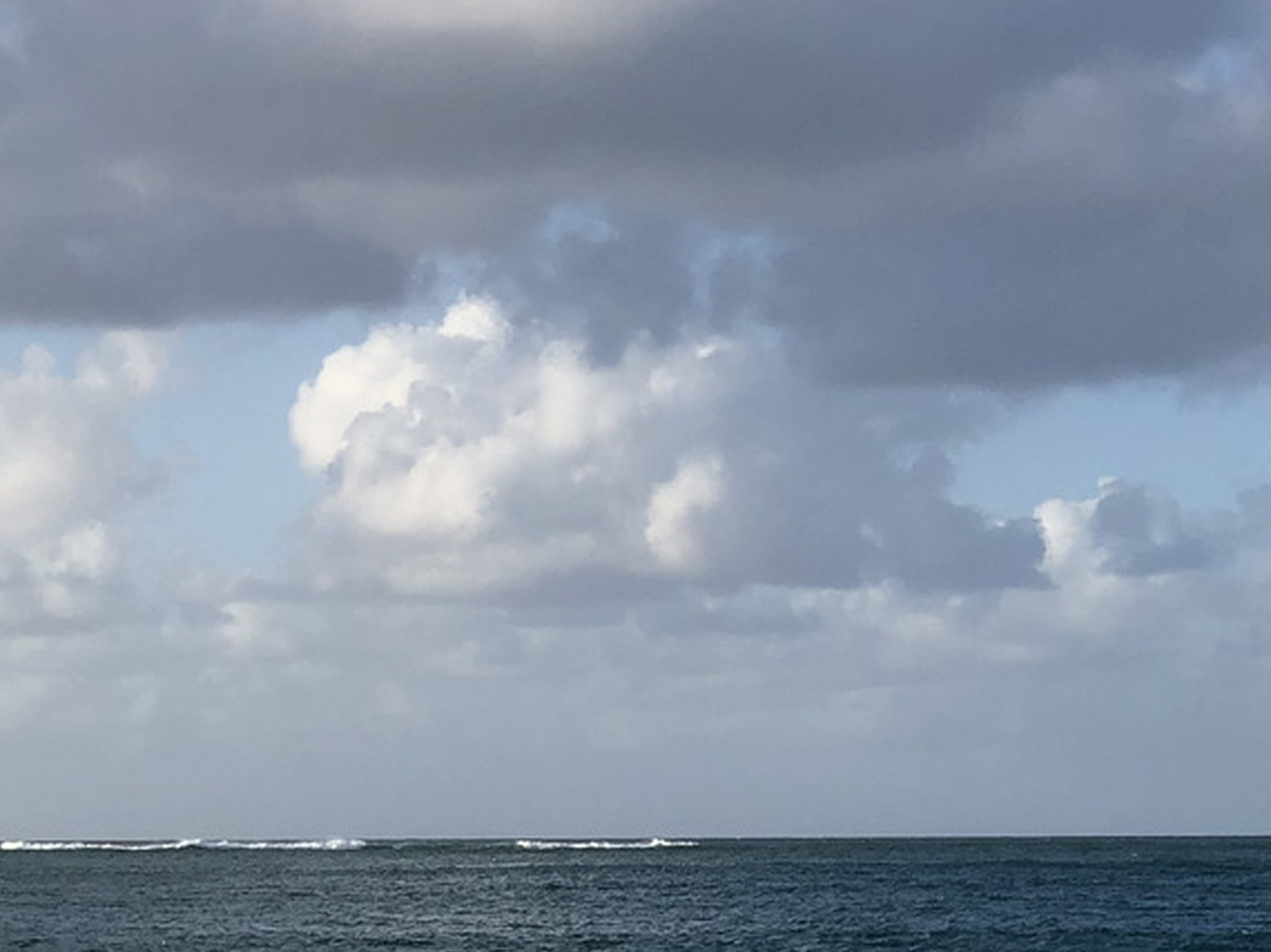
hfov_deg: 13.5
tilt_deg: +0.0
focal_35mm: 146
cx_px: 658
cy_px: 789
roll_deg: +1.7
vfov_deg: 10.1
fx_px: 5358
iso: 16
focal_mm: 6
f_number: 2.4
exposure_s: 1/906
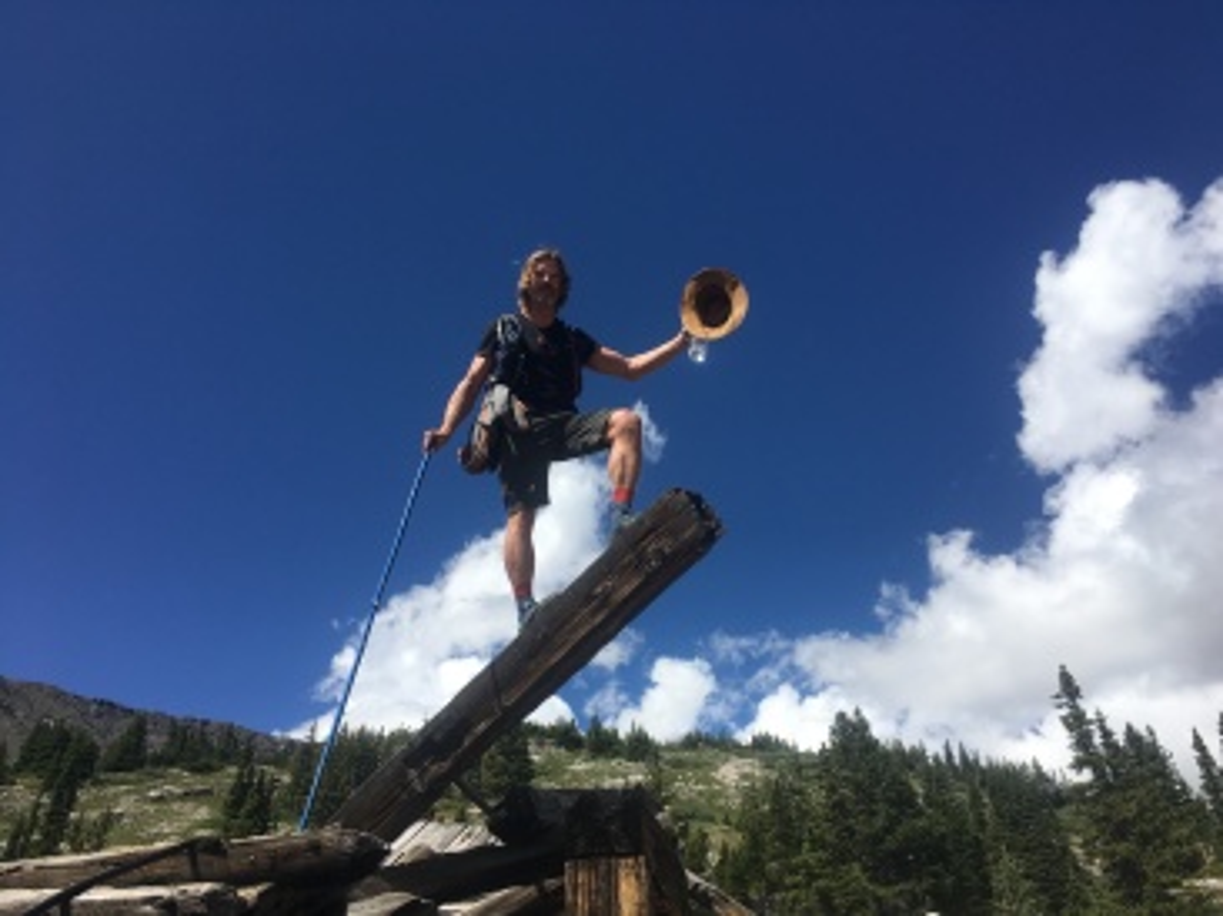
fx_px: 1024
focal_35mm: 29
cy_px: 458
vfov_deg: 48.2
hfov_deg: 61.7
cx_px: 612
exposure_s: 1/2198
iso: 25
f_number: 2.2
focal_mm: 4.15
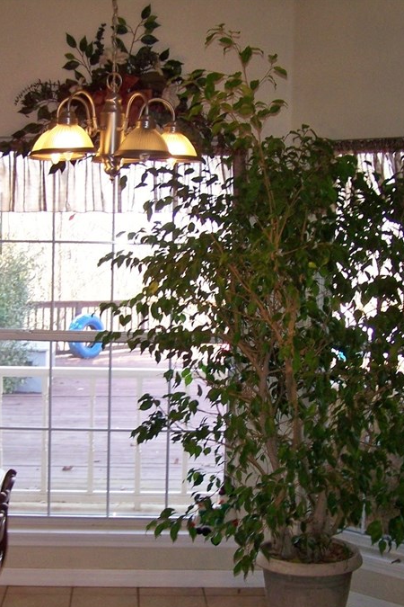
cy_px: 344
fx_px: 1010
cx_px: 156
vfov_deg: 33.4
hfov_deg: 22.6
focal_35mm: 60
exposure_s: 1/60
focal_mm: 6.3
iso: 80
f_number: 2.8
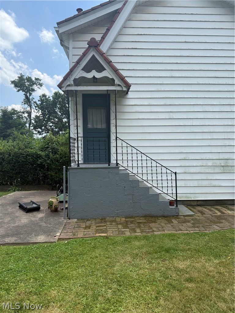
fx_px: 217
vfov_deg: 71.6
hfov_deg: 56.8
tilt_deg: -1.4
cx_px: 118
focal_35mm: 24
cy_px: 156
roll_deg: -0.1
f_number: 1.78
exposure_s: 1/2801
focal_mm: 6.76
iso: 100
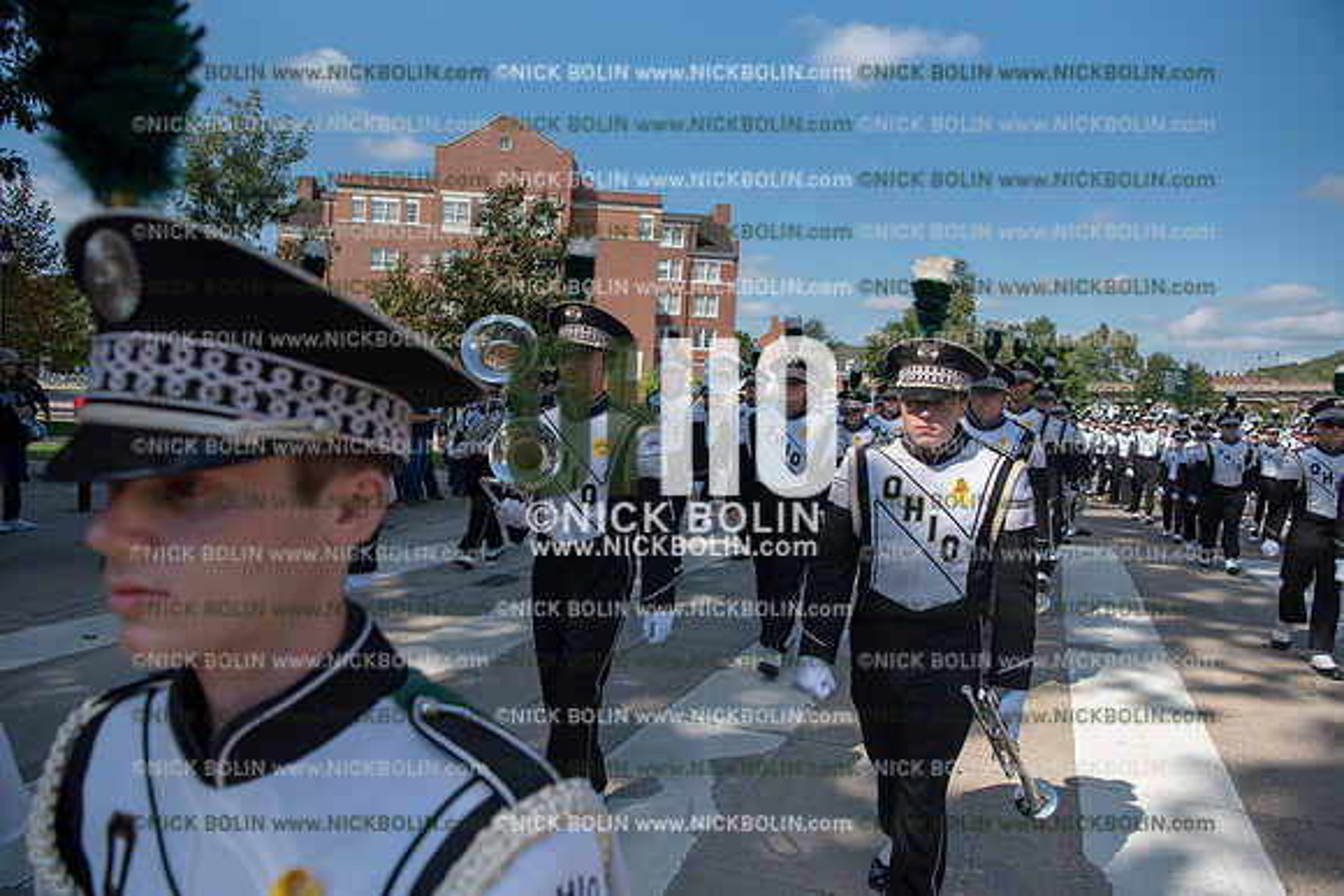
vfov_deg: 53.2
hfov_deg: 73.7
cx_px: 672
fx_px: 896
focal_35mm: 24
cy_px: 448
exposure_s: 1/4000
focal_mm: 24
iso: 400
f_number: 5
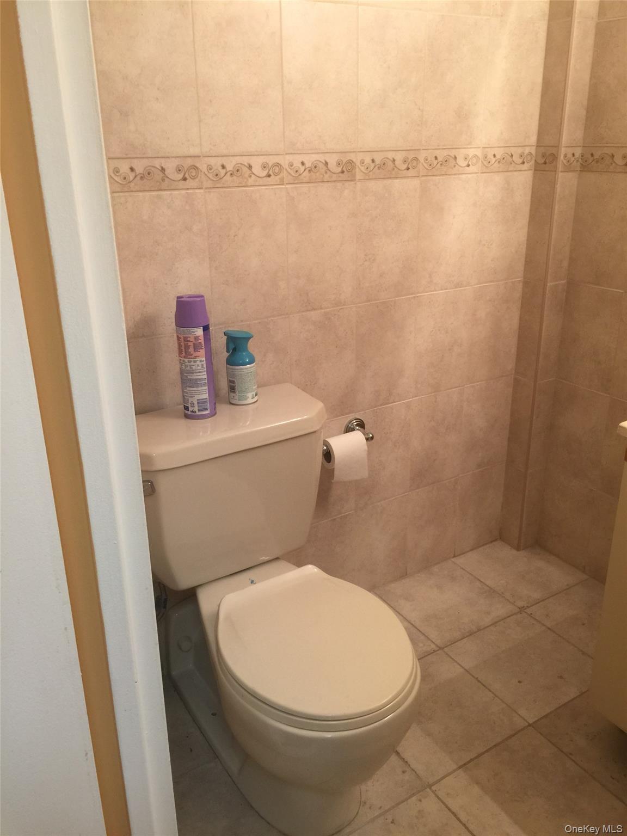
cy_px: 418
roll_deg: +1.8
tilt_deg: -20.9
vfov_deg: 61.7
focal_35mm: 29
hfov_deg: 48.2
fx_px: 700
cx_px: 314
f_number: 2.2
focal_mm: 4.15
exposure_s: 1/15
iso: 40
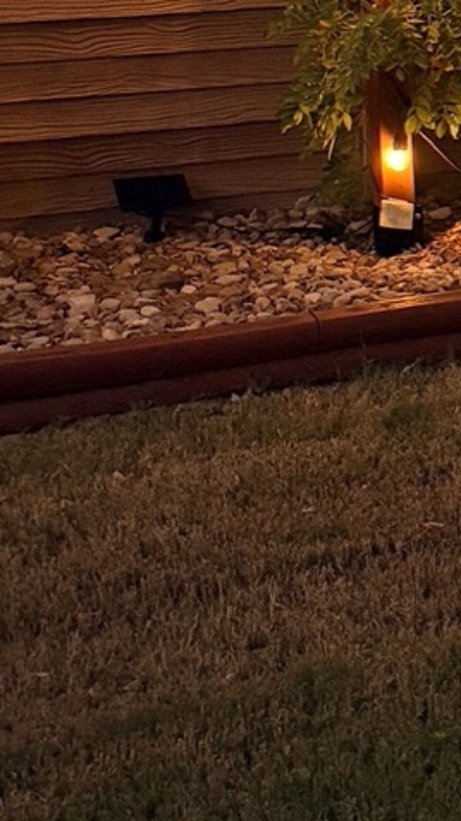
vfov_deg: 21.6
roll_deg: +1.2
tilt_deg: -4.2
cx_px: 1002
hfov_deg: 11.2
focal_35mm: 95
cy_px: -26
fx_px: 2066
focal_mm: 5.96
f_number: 1.6
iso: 800
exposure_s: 1/30
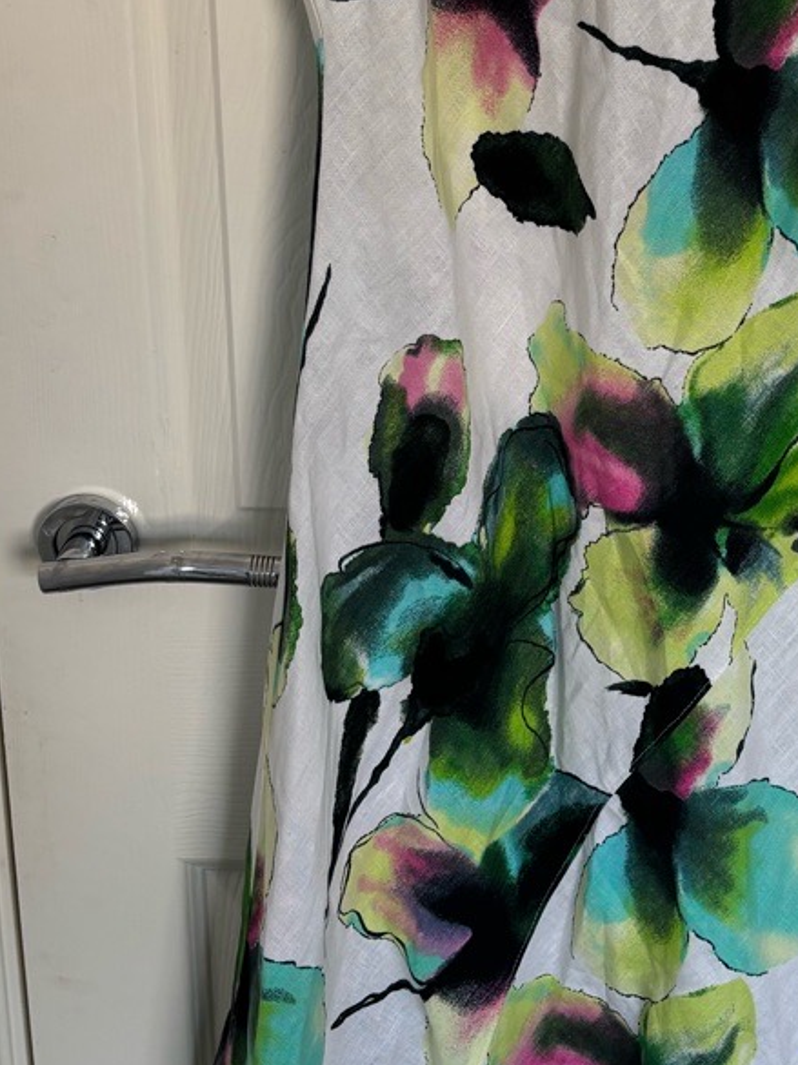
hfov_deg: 20.5
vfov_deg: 27.3
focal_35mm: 71
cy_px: 403
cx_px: 607
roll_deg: -2.1
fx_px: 2184
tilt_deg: -21.0
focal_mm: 5.96
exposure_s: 1/121
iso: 50
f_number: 1.6
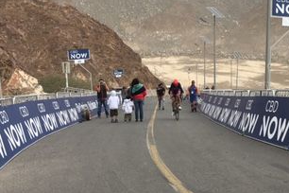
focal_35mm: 63
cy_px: 89
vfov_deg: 21.6
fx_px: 506
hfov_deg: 31.4
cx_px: 211
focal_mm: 4.15
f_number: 2.2
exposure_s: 1/793
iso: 25
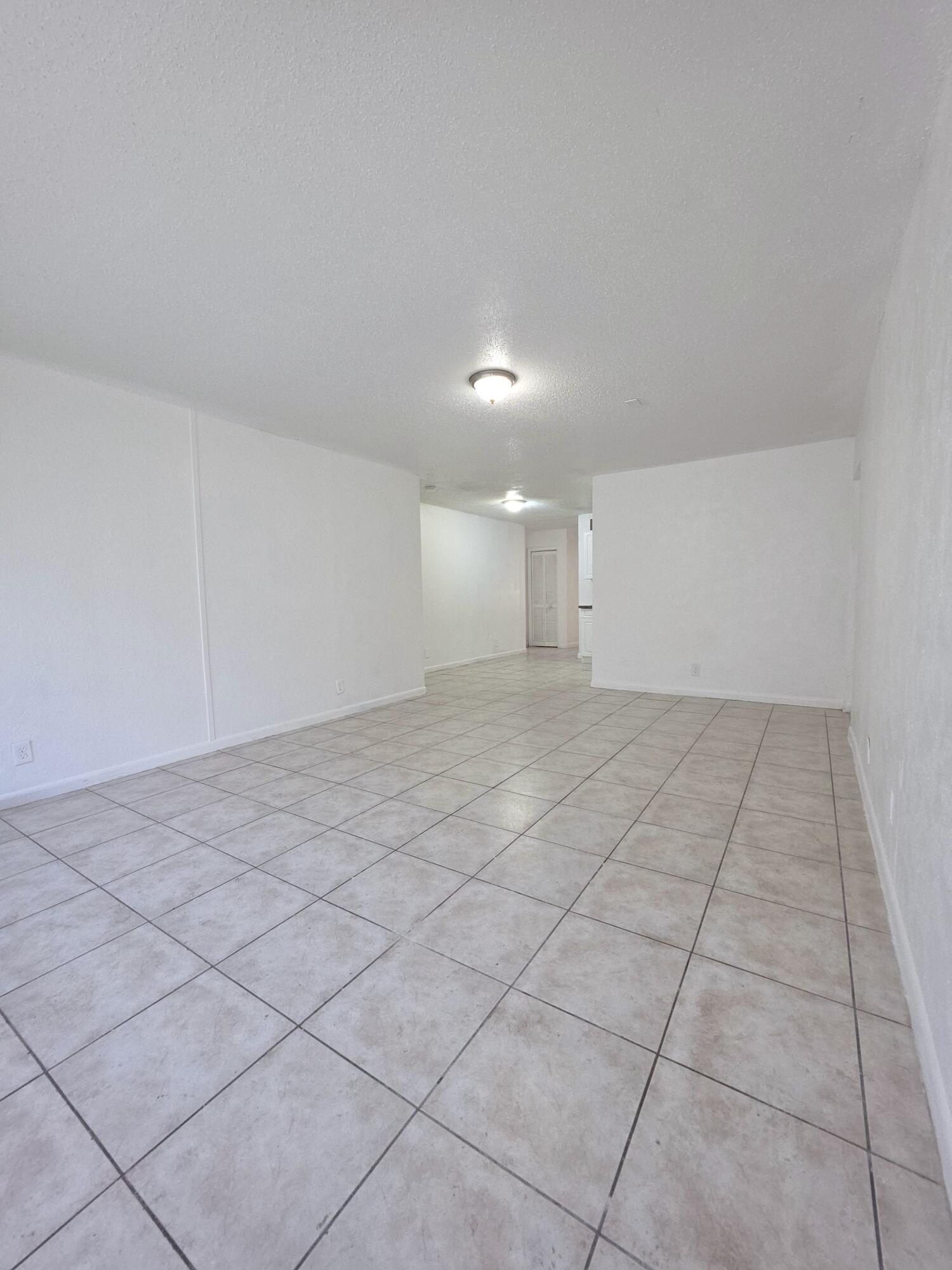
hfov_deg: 89.9
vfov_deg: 106.2
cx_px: 476
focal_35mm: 13
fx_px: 477
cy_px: 635
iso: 100
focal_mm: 2.2
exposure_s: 1/60
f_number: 1.9
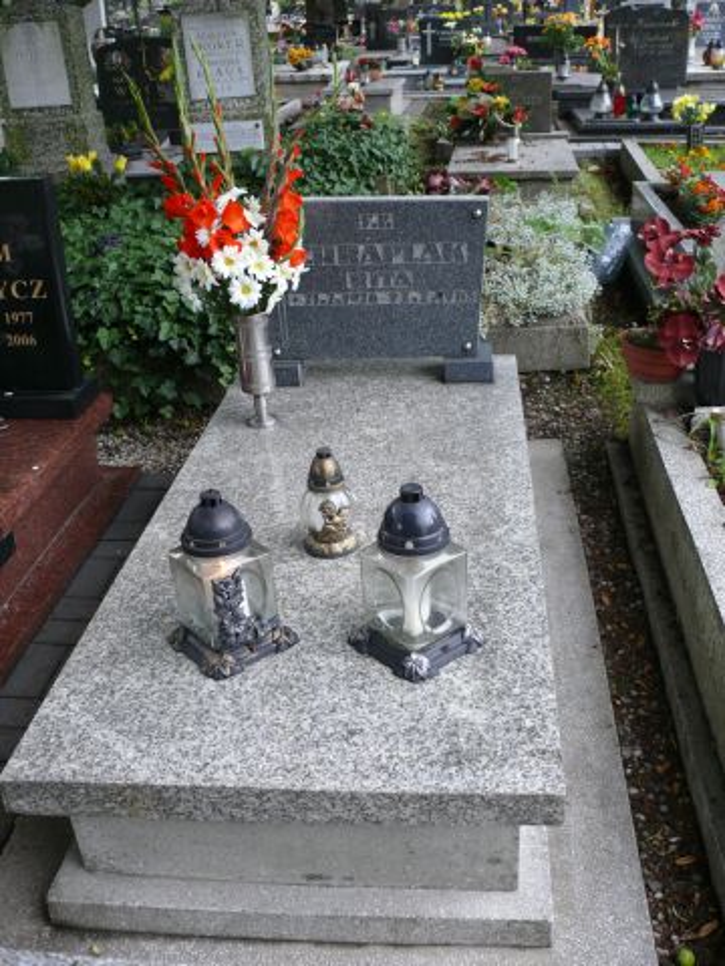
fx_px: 977
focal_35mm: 35
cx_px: 362
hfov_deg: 40.7
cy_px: 483
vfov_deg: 52.6
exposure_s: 1/50
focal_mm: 7.4
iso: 100
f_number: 2.8
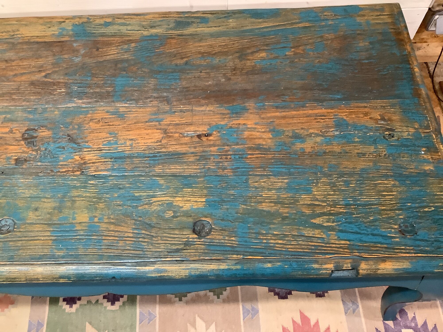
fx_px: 397
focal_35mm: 31
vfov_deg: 45.4
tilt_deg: -61.5
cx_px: 222
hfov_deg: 58.4
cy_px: 166
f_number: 2.4
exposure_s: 1/60
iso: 400
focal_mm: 3.3
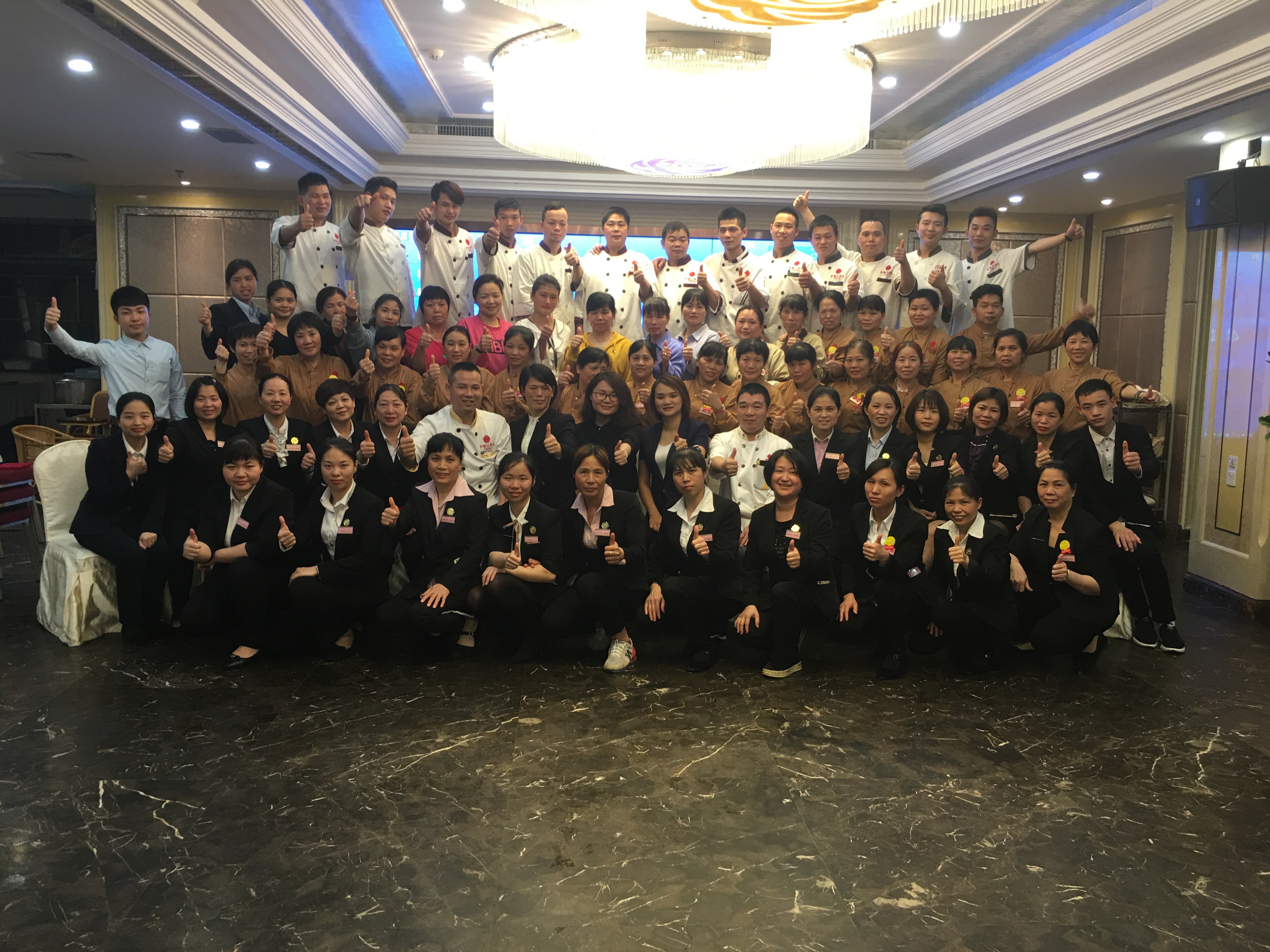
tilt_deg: -5.2
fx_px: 1064
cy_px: 476
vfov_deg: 48.2
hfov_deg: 61.7
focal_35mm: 29
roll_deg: -1.7
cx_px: 635
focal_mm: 4.15
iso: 32
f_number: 2.2
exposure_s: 1/17
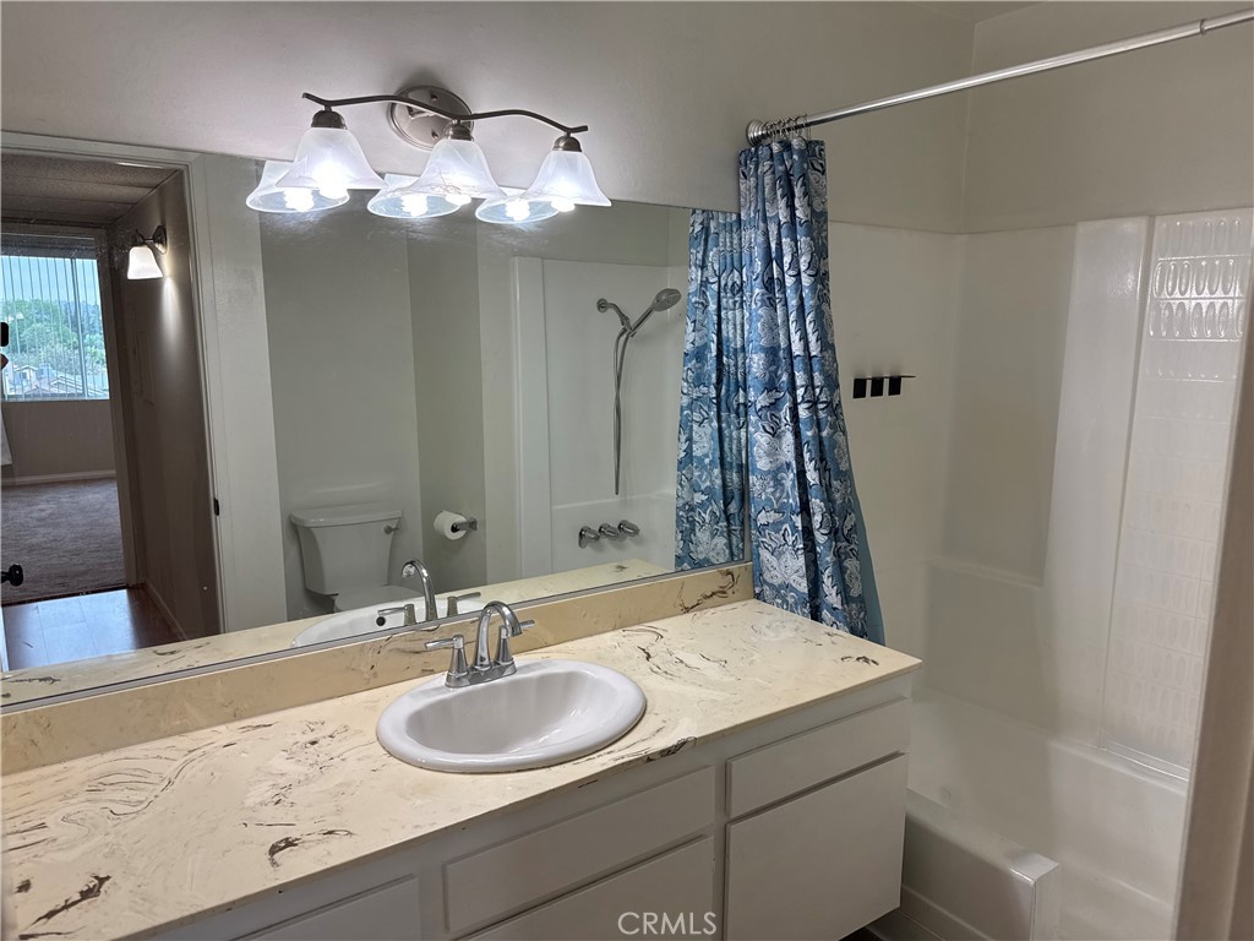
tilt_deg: -8.7
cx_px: 627
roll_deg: -0.4
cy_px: 470
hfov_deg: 71.6
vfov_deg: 56.8
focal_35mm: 24
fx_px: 869
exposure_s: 1/132
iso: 100
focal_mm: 6.76
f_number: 1.78
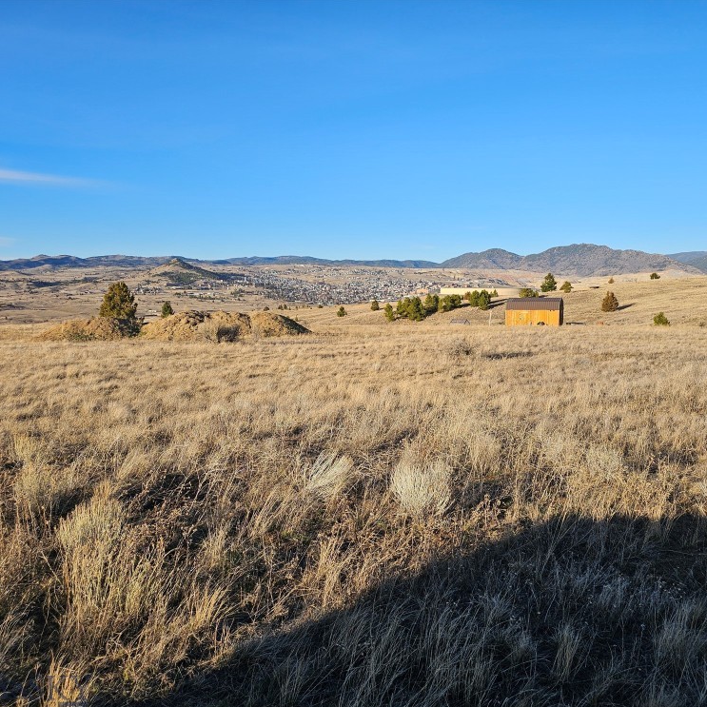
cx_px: 395
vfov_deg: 57.3
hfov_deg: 57.1
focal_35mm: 28
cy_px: 363
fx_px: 647
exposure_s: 1/648
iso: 10
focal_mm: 6.3
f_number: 1.7
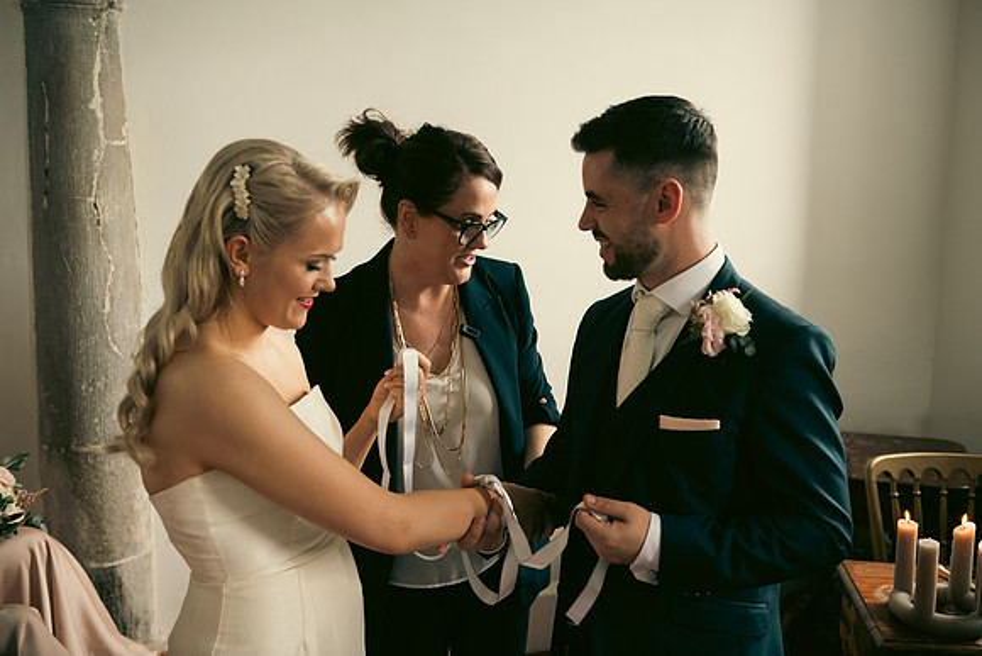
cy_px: 328
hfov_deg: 53.1
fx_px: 982
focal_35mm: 36
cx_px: 491
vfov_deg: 36.9
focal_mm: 36
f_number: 3.5
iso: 800
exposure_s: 1/160
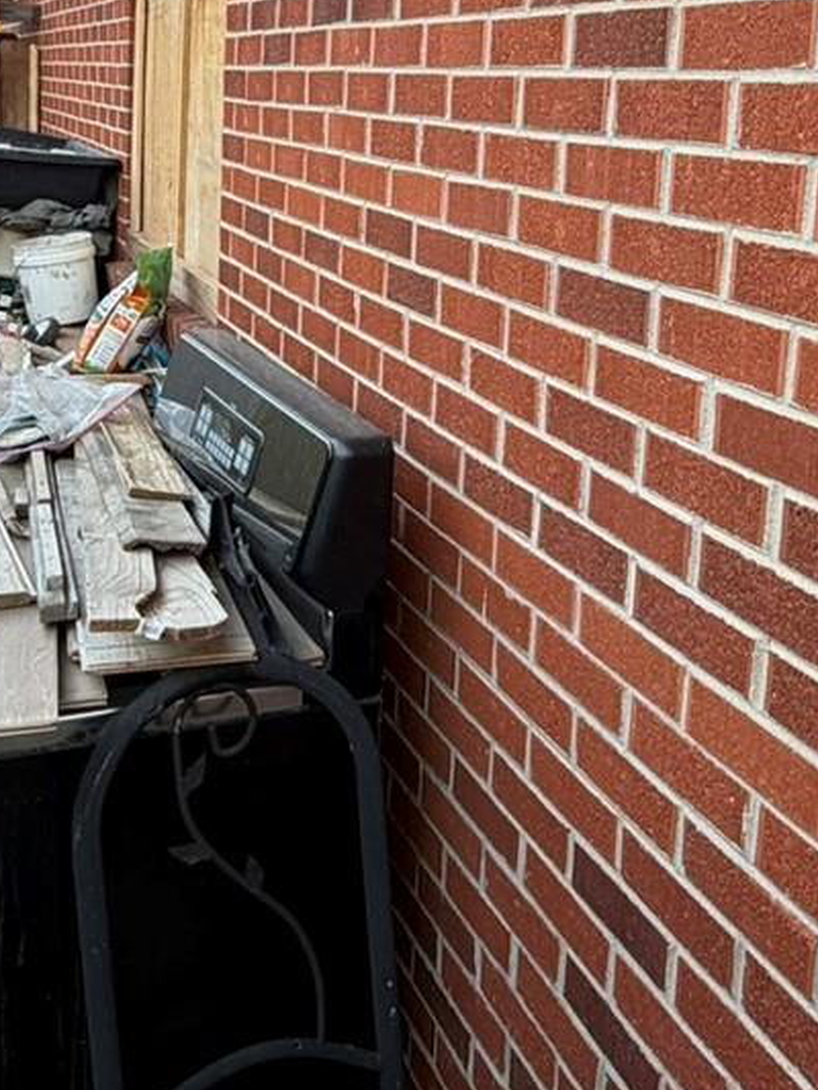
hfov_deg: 34.4
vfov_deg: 43.6
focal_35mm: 42
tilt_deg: -7.8
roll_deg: -2.3
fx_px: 1323
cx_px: 397
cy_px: 297
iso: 100
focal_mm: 2.22
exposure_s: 1/121
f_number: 2.2
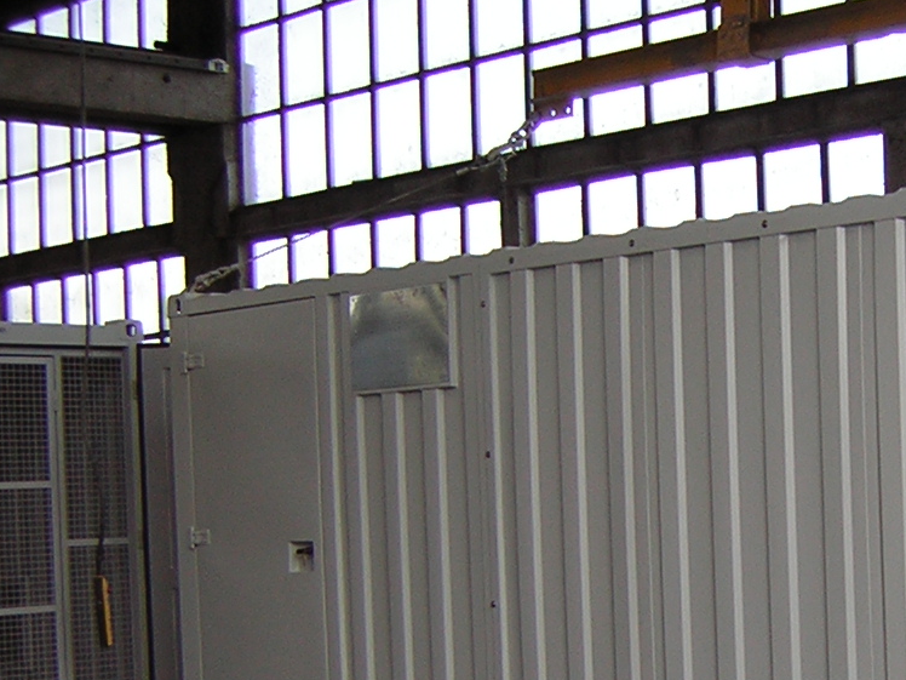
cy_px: 589
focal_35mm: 77
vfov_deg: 18.9
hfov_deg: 24.2
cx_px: 900
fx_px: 2015
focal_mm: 4.7
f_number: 2.6
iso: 50
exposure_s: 1/112
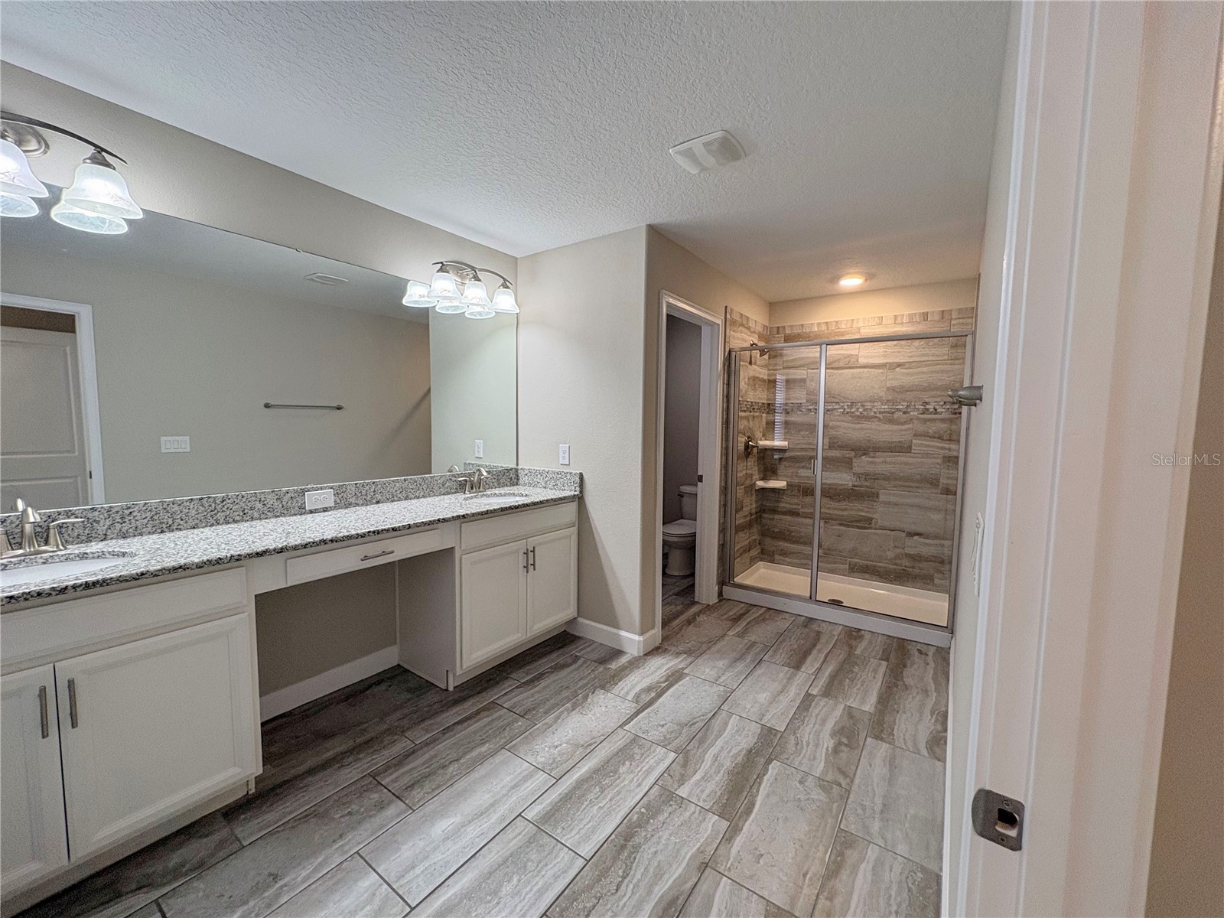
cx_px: 612
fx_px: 495
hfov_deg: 102.1
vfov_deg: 85.7
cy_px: 459
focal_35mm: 14
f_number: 2.2
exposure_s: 1/120
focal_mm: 2.22
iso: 200
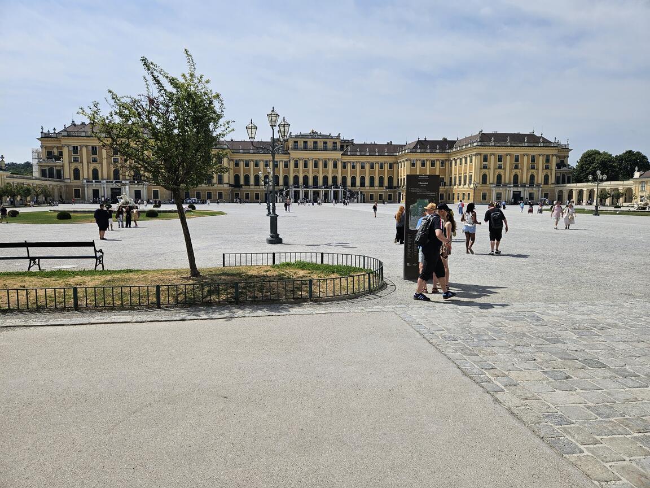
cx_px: 325
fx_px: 432
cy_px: 244
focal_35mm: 23
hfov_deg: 73.9
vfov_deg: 58.9
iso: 25
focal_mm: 5.4
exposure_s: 1/4566
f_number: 1.8
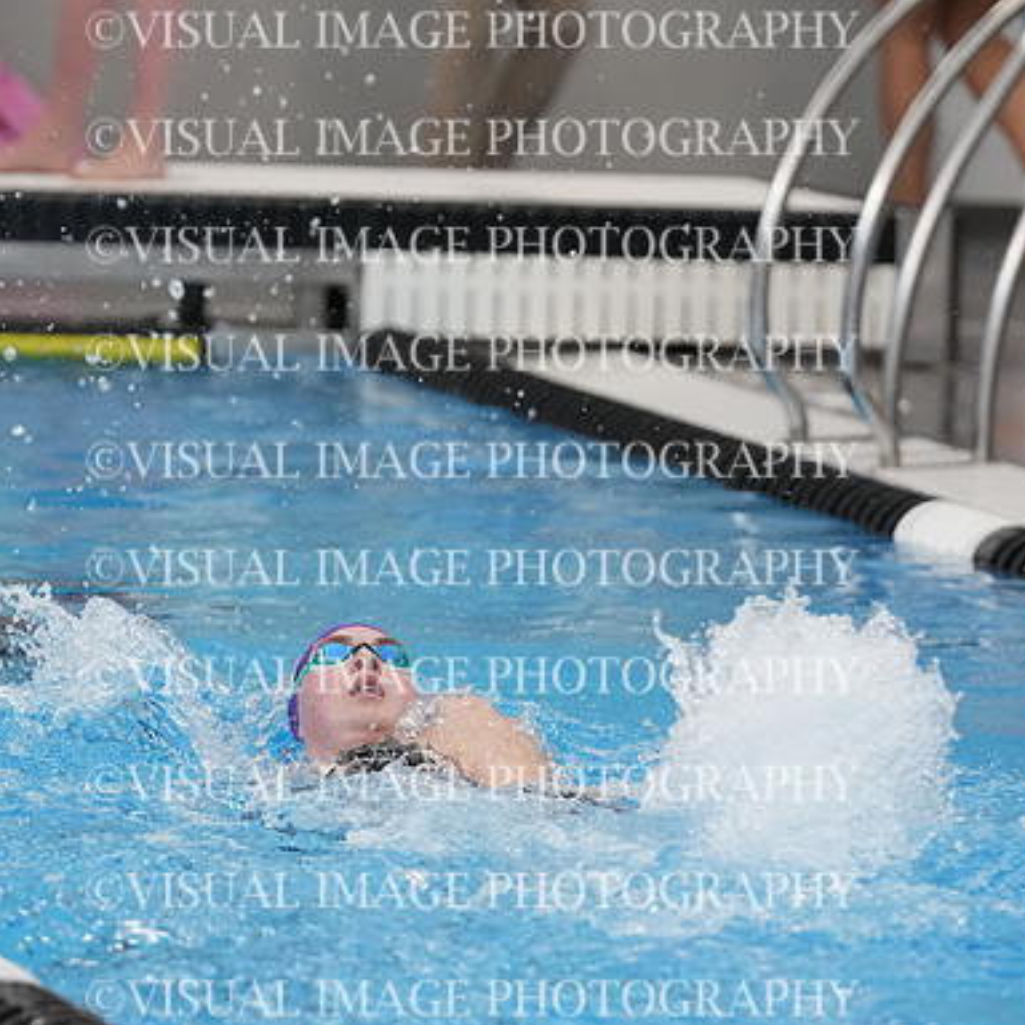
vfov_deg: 4.6
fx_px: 12898
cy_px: 514
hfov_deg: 4.6
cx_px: 472
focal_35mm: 385
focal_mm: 200
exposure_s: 1/1250
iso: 6400
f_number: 4
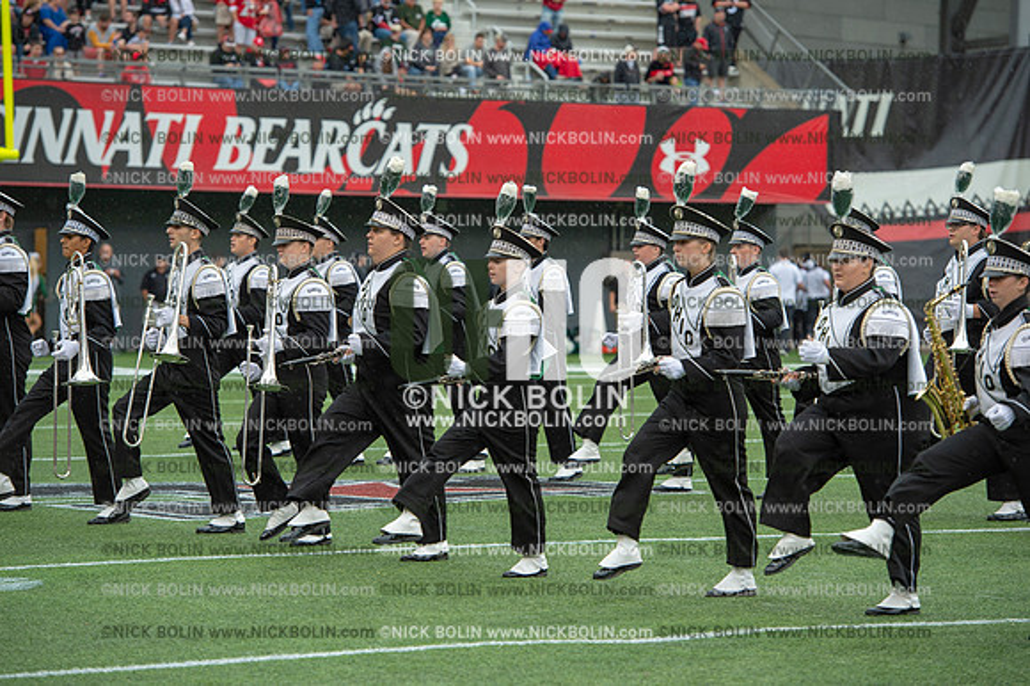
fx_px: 4146
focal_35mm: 145
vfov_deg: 9.5
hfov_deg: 14.2
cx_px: 515
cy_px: 343
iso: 400
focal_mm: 145
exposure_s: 1/500
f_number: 4
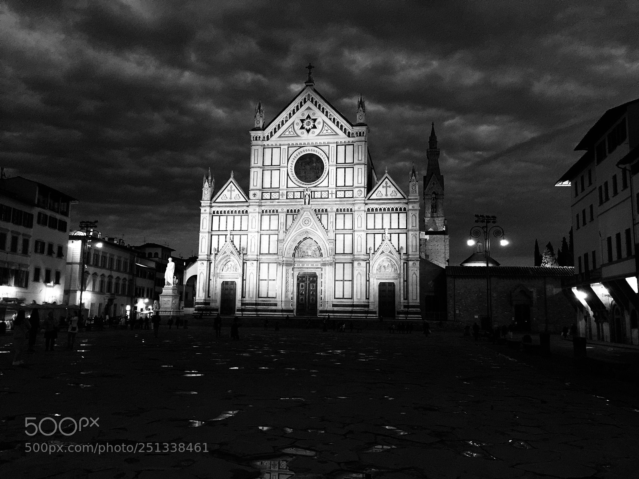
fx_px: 535
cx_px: 320
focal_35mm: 29
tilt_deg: +7.6
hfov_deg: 61.7
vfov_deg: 48.2
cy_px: 240
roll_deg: -1.9
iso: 125
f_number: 2.2
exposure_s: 1/17
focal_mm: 4.15
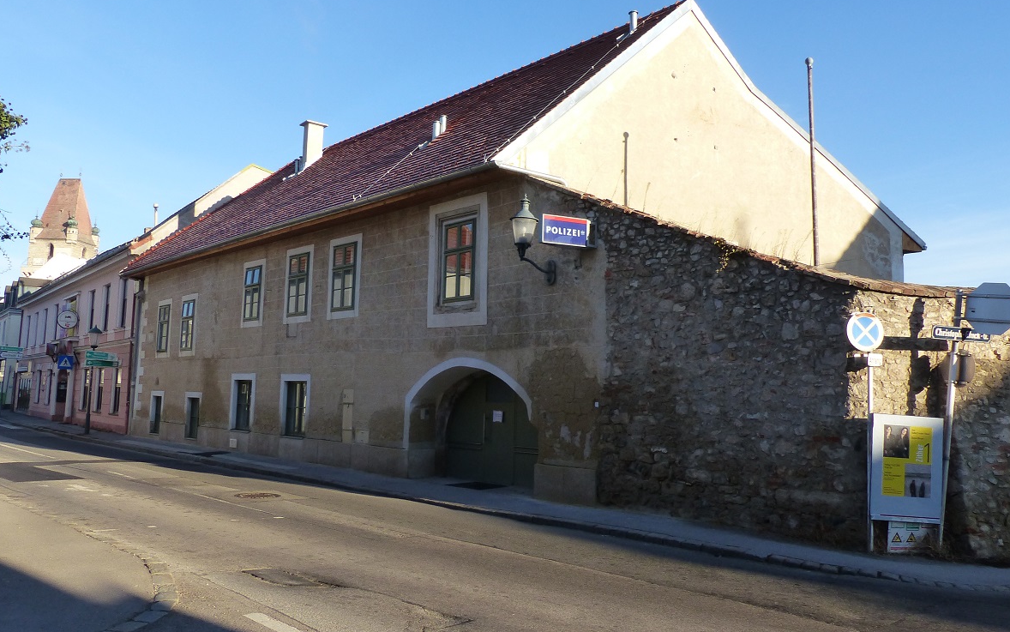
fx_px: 798
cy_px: 304
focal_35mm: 29
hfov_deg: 64.6
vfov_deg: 43.2
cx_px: 507
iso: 160
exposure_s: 1/400
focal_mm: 4.5
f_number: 4
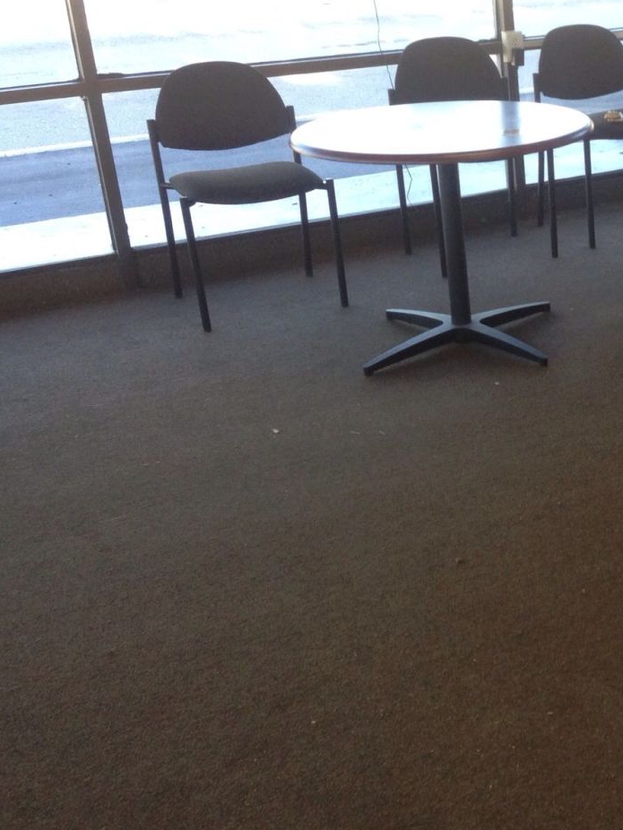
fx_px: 1367
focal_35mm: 57
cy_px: 369
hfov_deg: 24.1
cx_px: 671
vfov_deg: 33.7
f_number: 2.4
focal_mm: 4.13
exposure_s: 1/120
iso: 100
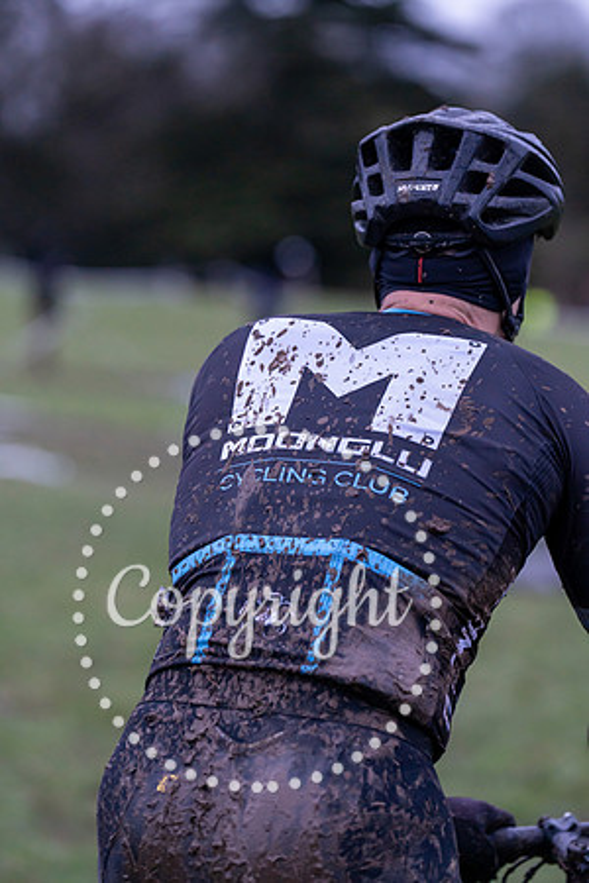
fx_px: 4000
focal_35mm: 163
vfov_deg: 12.6
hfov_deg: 8.4
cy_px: 442
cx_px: 294
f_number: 4
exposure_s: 1/500
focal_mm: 163
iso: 6400
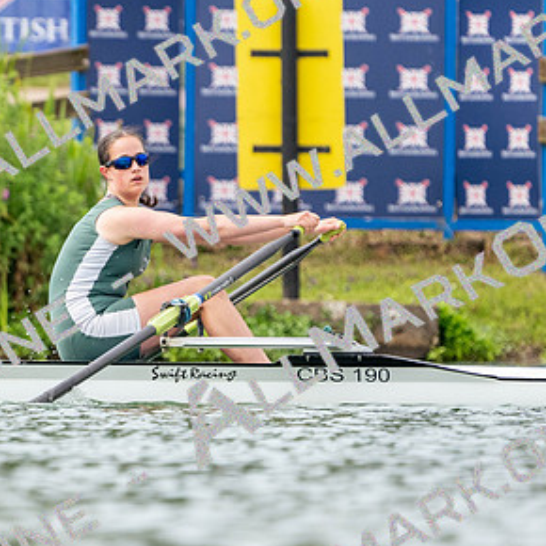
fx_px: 27267
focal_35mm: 1528
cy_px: 291
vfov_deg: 1.1
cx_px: 26
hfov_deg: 1.1
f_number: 6.3
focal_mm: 600
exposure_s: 1/1600
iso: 800
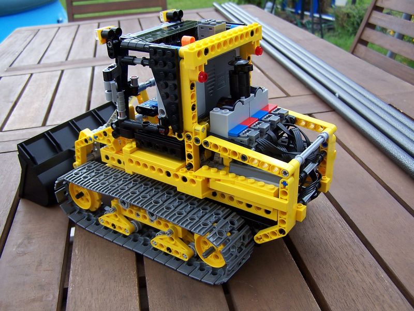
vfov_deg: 37.7
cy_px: 156
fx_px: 454
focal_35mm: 38
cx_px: 207
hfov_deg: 49.0
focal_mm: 6.3
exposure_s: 1/250
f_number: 2.8
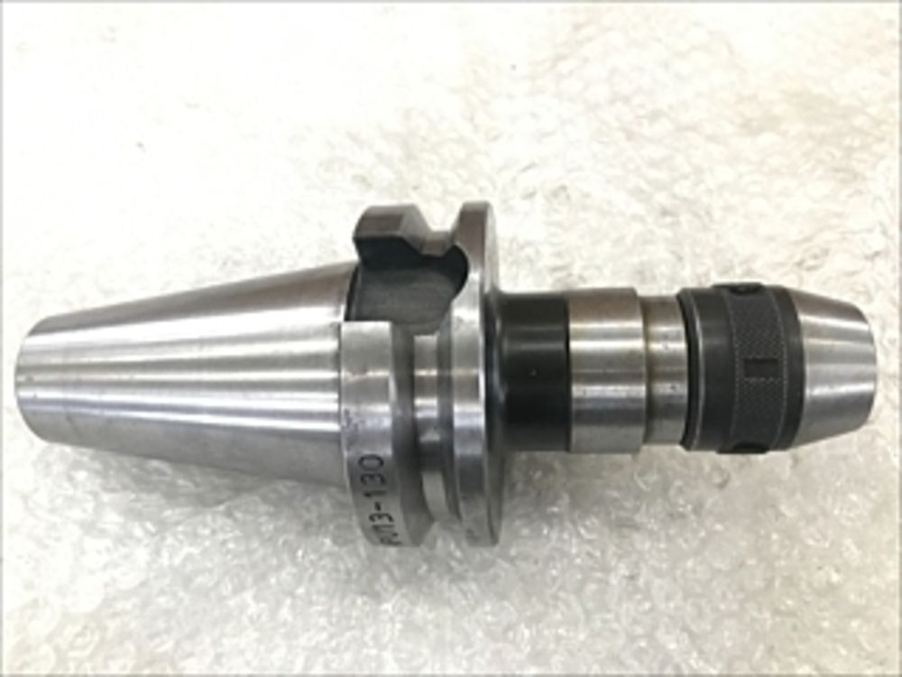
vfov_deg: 49.7
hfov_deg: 63.4
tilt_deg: -65.4
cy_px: 338
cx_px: 451
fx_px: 730
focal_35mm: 28
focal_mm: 3.99
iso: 40
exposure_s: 1/24
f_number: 1.8
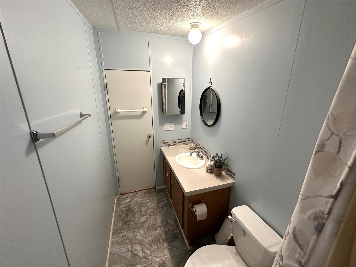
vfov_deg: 85.7
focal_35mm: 14
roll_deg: +0.0
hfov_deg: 102.1
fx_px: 144
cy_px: 134
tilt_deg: -15.5
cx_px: 178
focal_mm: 2.22
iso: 320
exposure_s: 1/60
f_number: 2.2
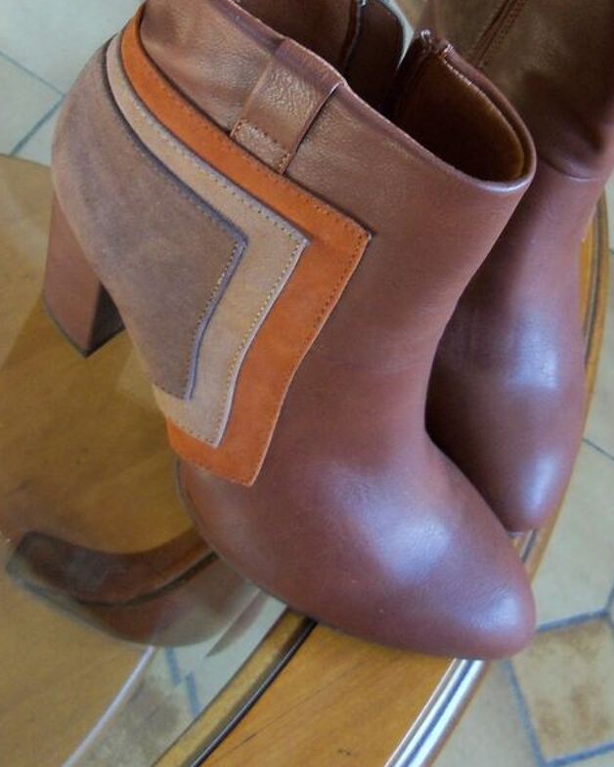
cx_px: 309
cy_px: 168
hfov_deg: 26.2
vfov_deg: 31.7
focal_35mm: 58
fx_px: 1317
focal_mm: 6.2
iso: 320
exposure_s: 1/40
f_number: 3.5
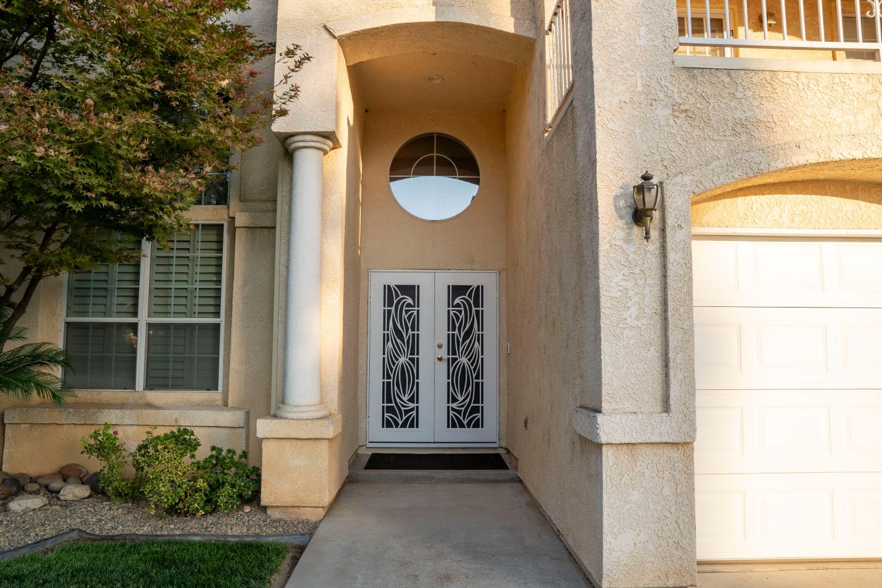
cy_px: 294
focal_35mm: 24
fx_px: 588
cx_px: 441
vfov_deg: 53.1
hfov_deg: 73.7
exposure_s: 1/125
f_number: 5.6
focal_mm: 16
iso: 100
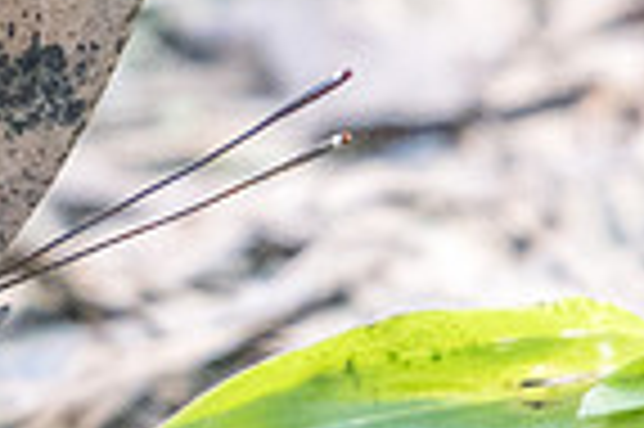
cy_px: 95
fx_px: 51318
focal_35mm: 2872
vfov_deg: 0.5
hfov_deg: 0.7
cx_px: -309
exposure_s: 1/640
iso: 1000
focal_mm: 400
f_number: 6.3
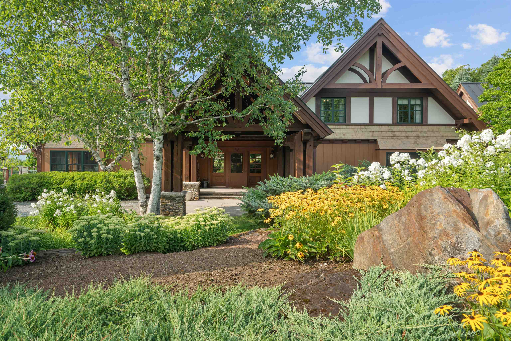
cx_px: 256
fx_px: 326
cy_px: 170
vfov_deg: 55.1
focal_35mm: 23
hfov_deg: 76.1
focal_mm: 23
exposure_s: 1/125
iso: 160
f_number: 7.1
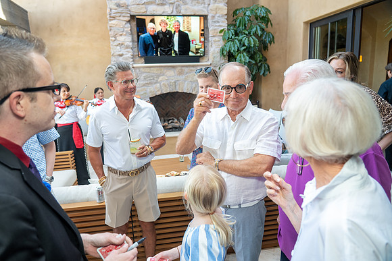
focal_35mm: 25
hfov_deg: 71.5
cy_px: 130
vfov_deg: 51.3
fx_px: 272
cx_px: 196
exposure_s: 1/200
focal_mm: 25
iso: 400
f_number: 4
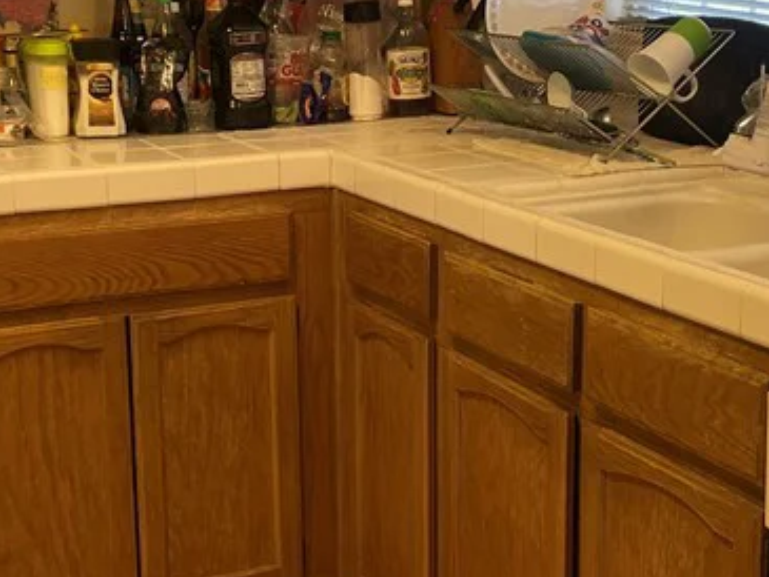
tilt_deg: -12.6
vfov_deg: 20.2
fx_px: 1622
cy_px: 267
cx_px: 402
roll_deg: +0.8
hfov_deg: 26.7
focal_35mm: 73
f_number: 1.6
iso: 64
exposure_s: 1/60
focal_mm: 4.2
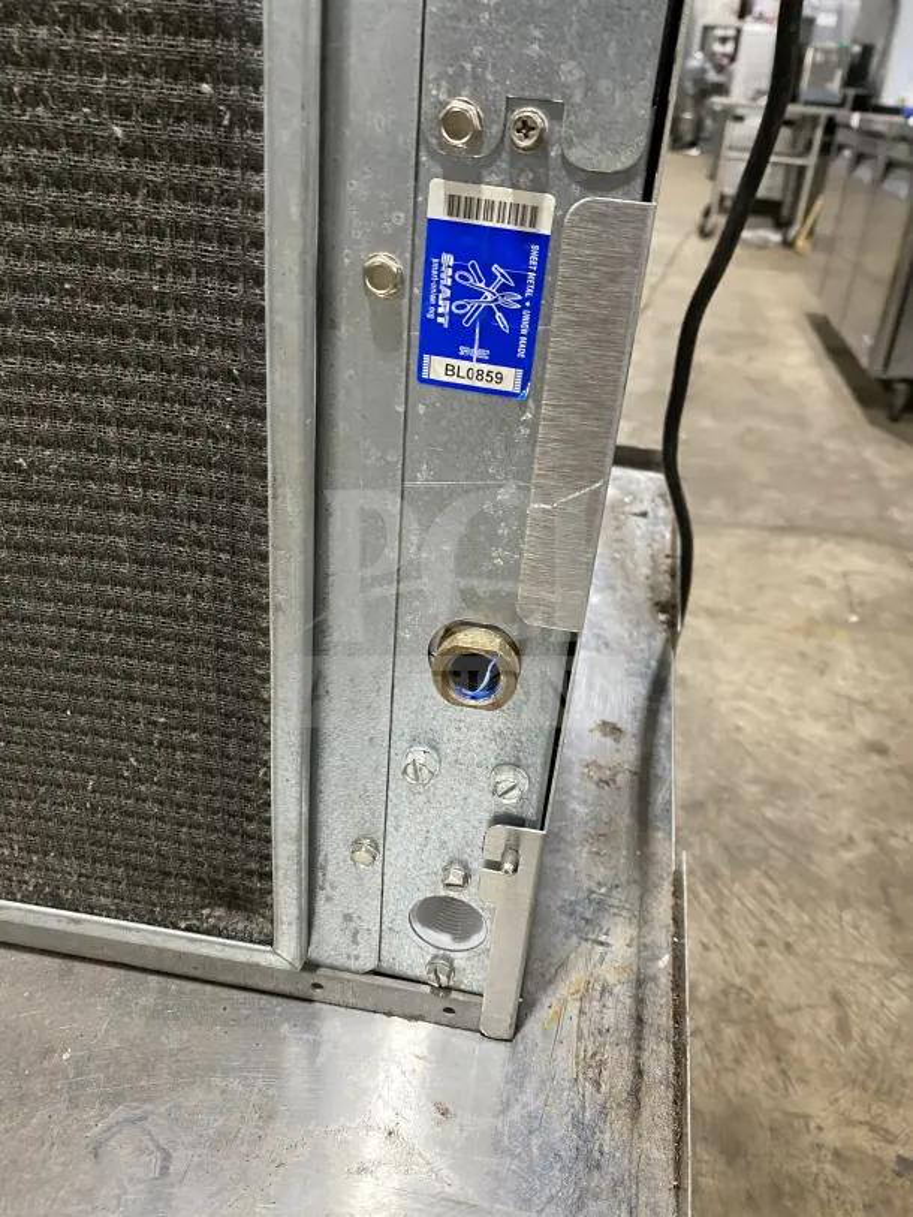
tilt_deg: -29.3
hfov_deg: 53.1
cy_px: 608
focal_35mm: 26
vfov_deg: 67.3
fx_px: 914
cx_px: 456
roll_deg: -4.6
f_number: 1.8
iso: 250
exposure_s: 1/60
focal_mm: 4.25
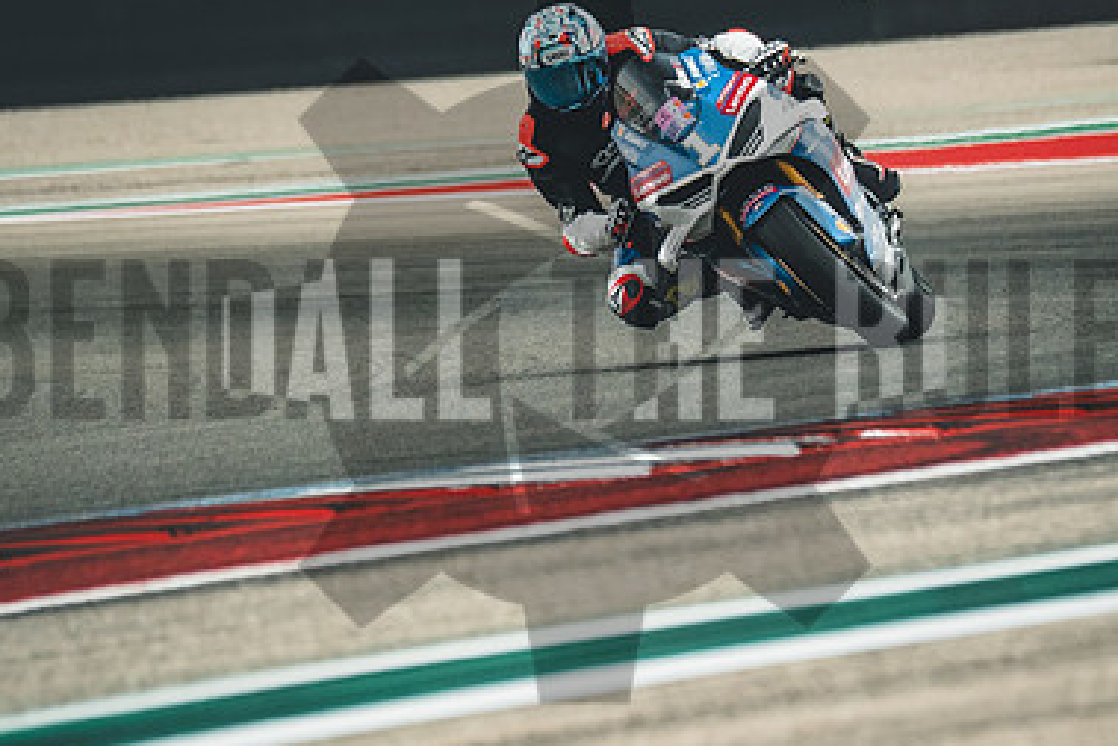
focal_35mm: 691
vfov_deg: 2.0
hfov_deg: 3.0
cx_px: 584
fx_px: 21466
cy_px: 344
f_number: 5.2
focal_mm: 301.1
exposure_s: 1/2000
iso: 1600
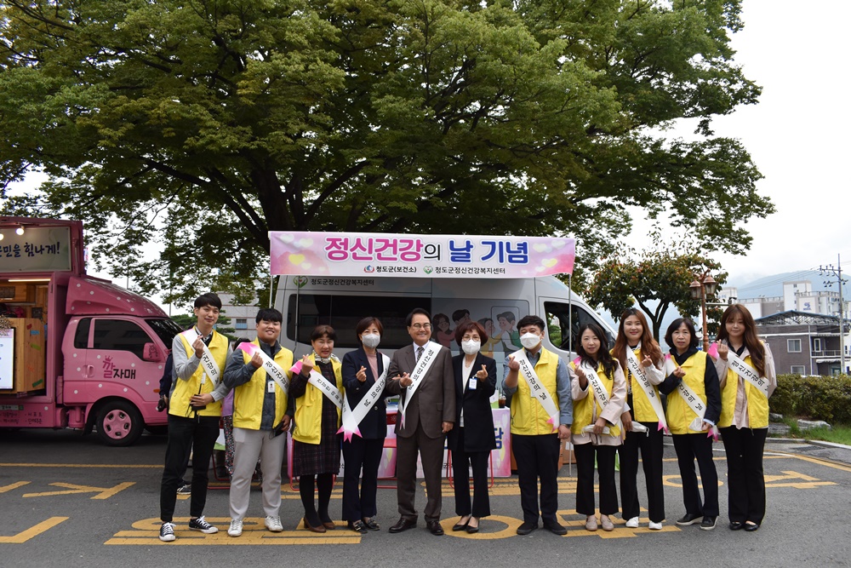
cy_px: 284
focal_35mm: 27
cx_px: 426
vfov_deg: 47.9
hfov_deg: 67.4
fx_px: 638
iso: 320
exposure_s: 1/250
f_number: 8
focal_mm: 18
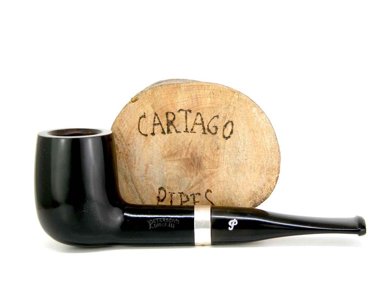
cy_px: 146
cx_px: 195
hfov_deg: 17.1
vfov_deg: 12.9
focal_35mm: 115
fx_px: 1295
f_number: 3.7
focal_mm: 29.5
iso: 100
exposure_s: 1/55.6
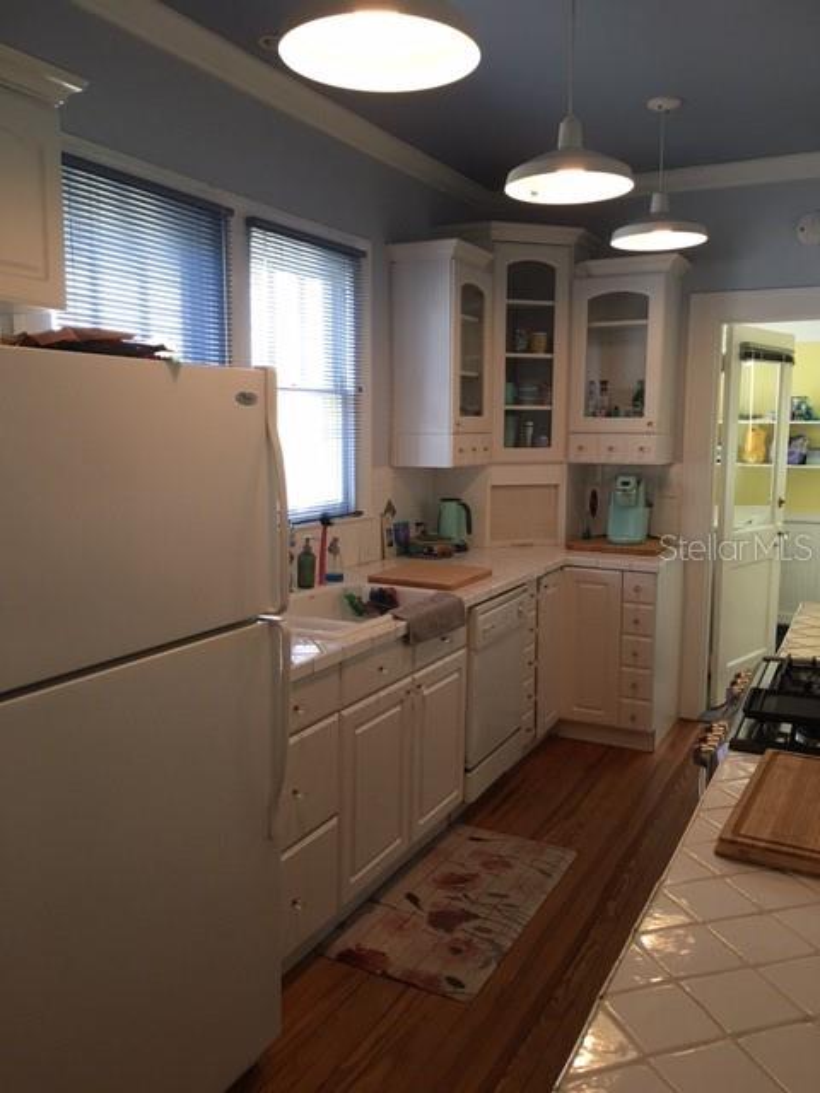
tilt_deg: -5.3
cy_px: 546
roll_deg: -0.7
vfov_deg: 61.7
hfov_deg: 48.2
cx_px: 410
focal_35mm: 29
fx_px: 916
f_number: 2.2
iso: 40
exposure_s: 1/15
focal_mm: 4.15
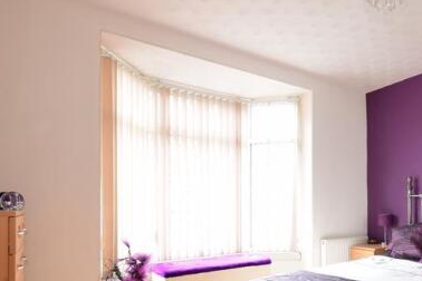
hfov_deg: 63.3
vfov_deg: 48.0
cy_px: 204
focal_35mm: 26
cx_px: 338
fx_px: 305
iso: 400
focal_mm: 10
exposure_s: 1.3
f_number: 16
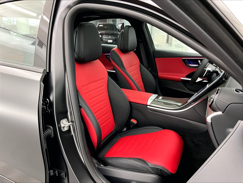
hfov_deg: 61.7
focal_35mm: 29
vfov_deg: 48.2
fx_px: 204
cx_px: 122
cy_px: 92
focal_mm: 3
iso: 250
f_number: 1.8
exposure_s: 1/30
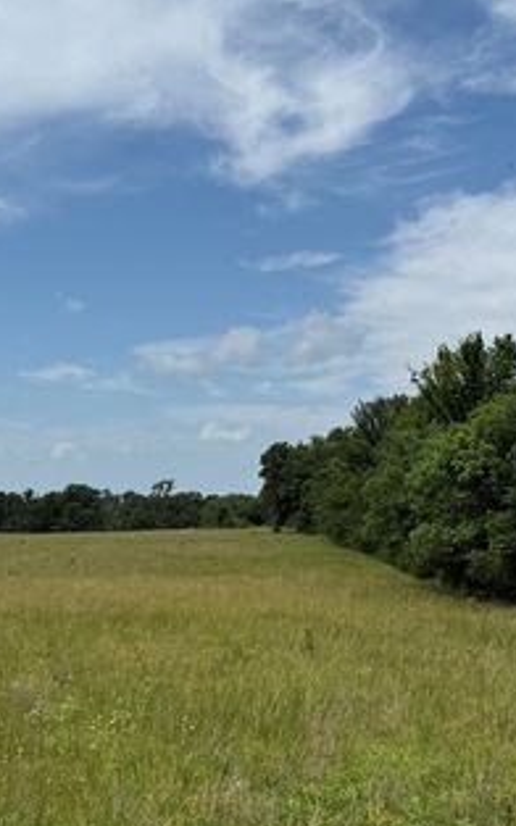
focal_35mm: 54
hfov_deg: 23.9
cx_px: 224
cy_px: 412
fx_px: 1216
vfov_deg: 37.5
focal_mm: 6.76
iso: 80
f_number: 1.78
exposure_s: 1/7353
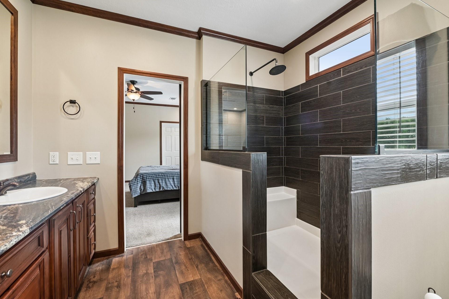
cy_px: 148
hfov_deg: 100.4
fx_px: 187
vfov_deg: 77.3
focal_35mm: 15
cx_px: 224
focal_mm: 14
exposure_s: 1/13
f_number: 8
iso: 400
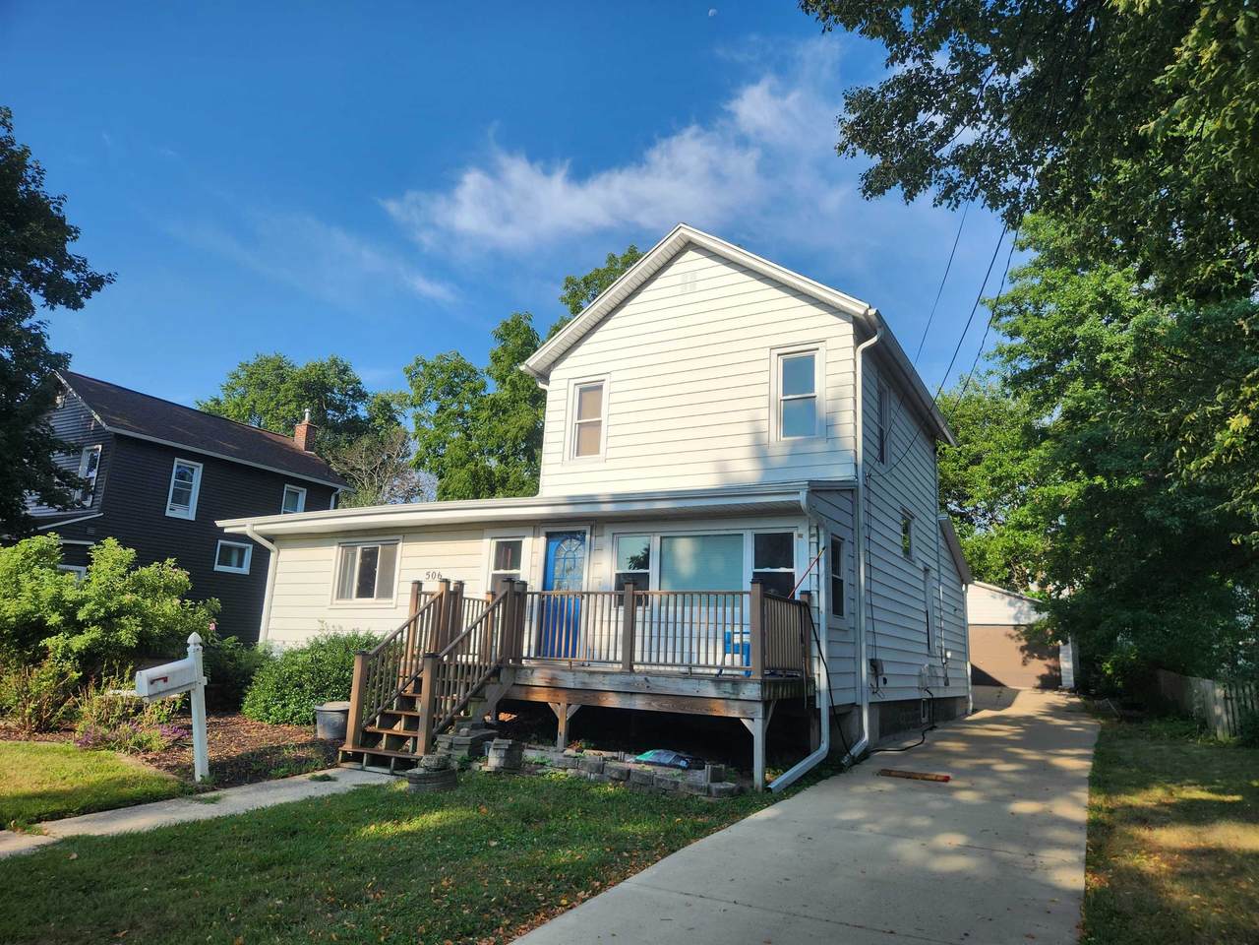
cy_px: 472
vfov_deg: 58.9
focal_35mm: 23
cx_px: 630
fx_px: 837
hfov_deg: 73.9
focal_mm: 5.4
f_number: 1.8
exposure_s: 1/1668
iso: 20
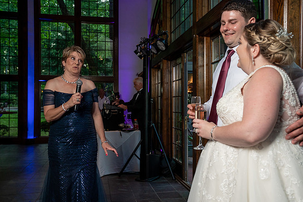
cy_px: 101
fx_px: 311
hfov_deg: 51.9
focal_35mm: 37
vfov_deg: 36.0
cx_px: 152
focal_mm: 36
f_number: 5.6
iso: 2000
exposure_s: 1/200
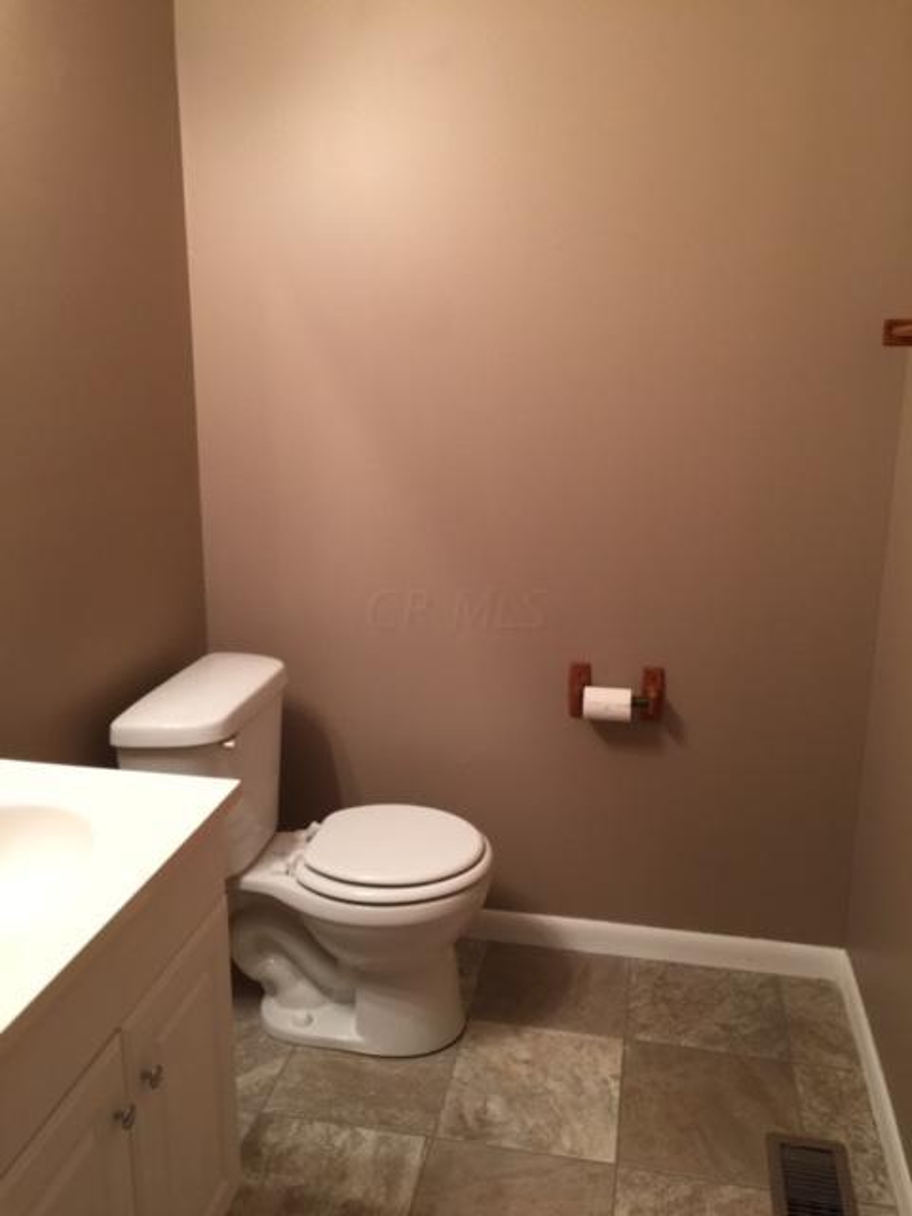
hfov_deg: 48.2
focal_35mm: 29
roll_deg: -0.9
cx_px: 456
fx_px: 1019
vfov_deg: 61.7
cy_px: 608
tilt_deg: -14.1
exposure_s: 1/15
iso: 50
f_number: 2.2
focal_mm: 4.15
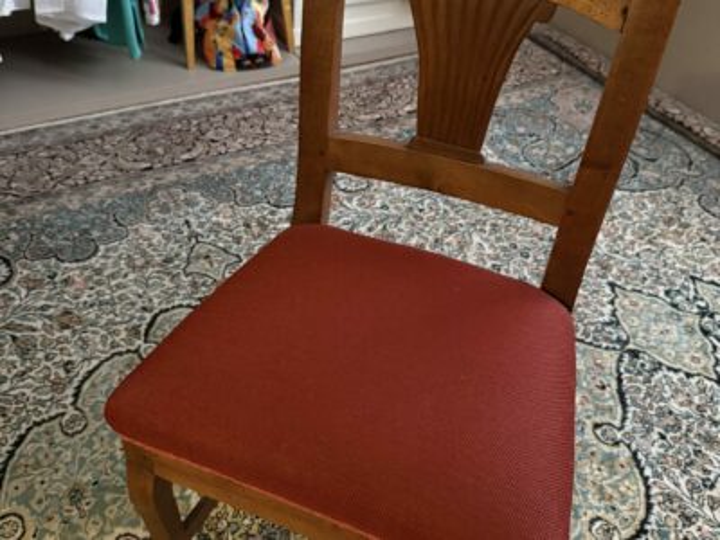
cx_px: 360
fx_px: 499
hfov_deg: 71.6
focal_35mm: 24
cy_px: 270
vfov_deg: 56.8
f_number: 1.78
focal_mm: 6.76
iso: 800
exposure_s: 1/25
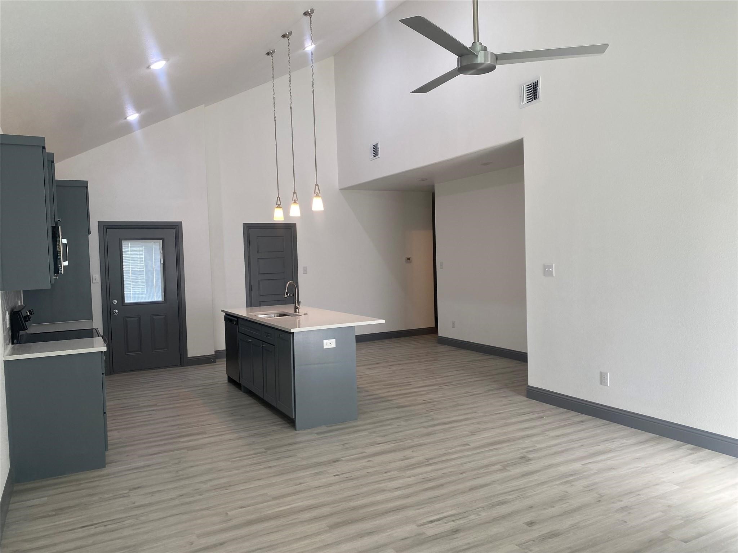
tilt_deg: -0.6
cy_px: 276
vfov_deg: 53.1
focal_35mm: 26
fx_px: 554
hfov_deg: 67.3
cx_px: 369
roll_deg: +2.3
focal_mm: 4.25
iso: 64
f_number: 1.8
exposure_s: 1/120
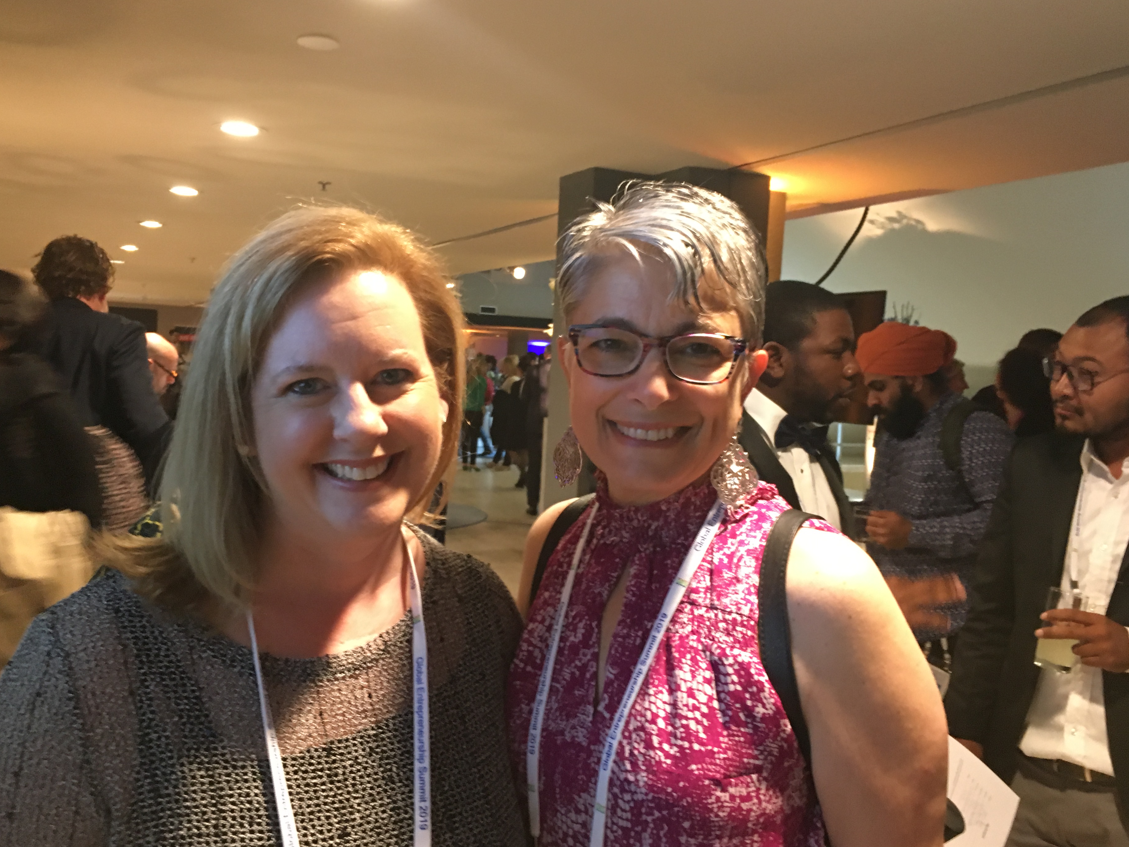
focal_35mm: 32
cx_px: 525
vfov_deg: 44.2
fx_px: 1044
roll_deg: -2.9
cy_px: 408
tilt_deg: -2.4
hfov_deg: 56.8
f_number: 2.2
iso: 200
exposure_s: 1/20
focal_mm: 4.15
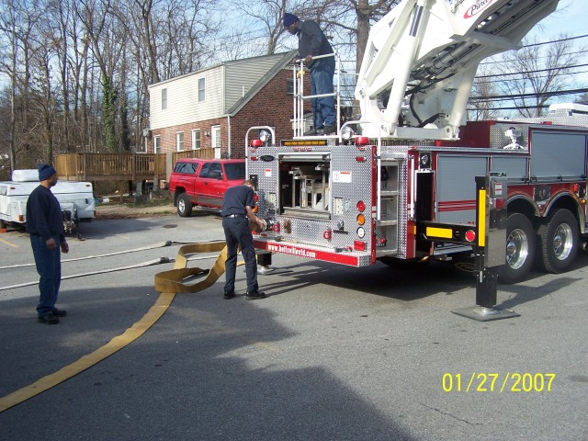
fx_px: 645
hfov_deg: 49.0
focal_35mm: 38
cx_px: 294
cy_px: 220
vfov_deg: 37.7
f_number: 2.8
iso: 80
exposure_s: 1/750
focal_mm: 6.3
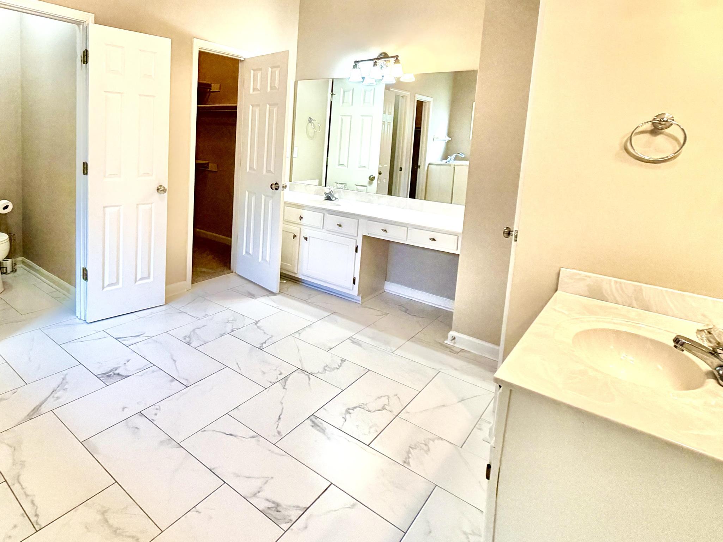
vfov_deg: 61.9
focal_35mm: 21
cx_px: 243
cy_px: 181
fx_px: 439
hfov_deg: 76.5
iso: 250
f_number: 2.2
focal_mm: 2.22
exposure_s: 1/120
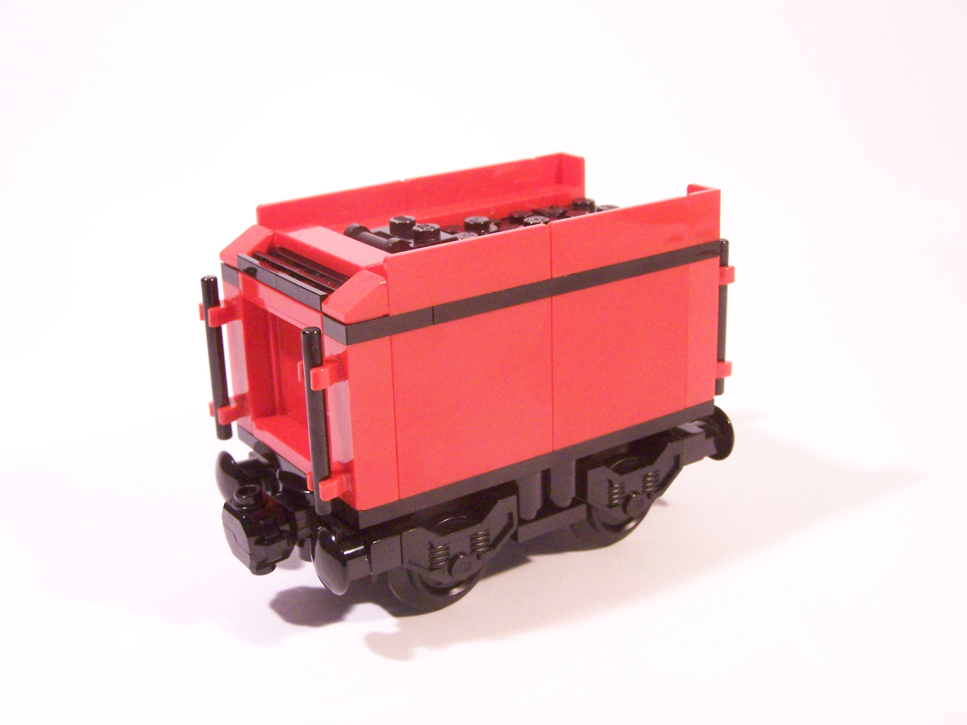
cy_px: 362
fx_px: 1341
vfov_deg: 30.3
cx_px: 484
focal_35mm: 48
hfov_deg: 39.7
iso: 400
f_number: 3.2
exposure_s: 1/30
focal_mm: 8
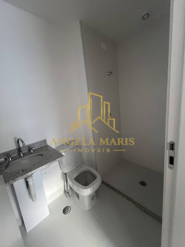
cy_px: 124
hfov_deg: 89.9
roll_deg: +5.3
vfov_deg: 106.2
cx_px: 92
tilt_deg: -9.7
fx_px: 93
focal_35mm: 13
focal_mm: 1.57
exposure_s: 1/60
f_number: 1.8
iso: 500
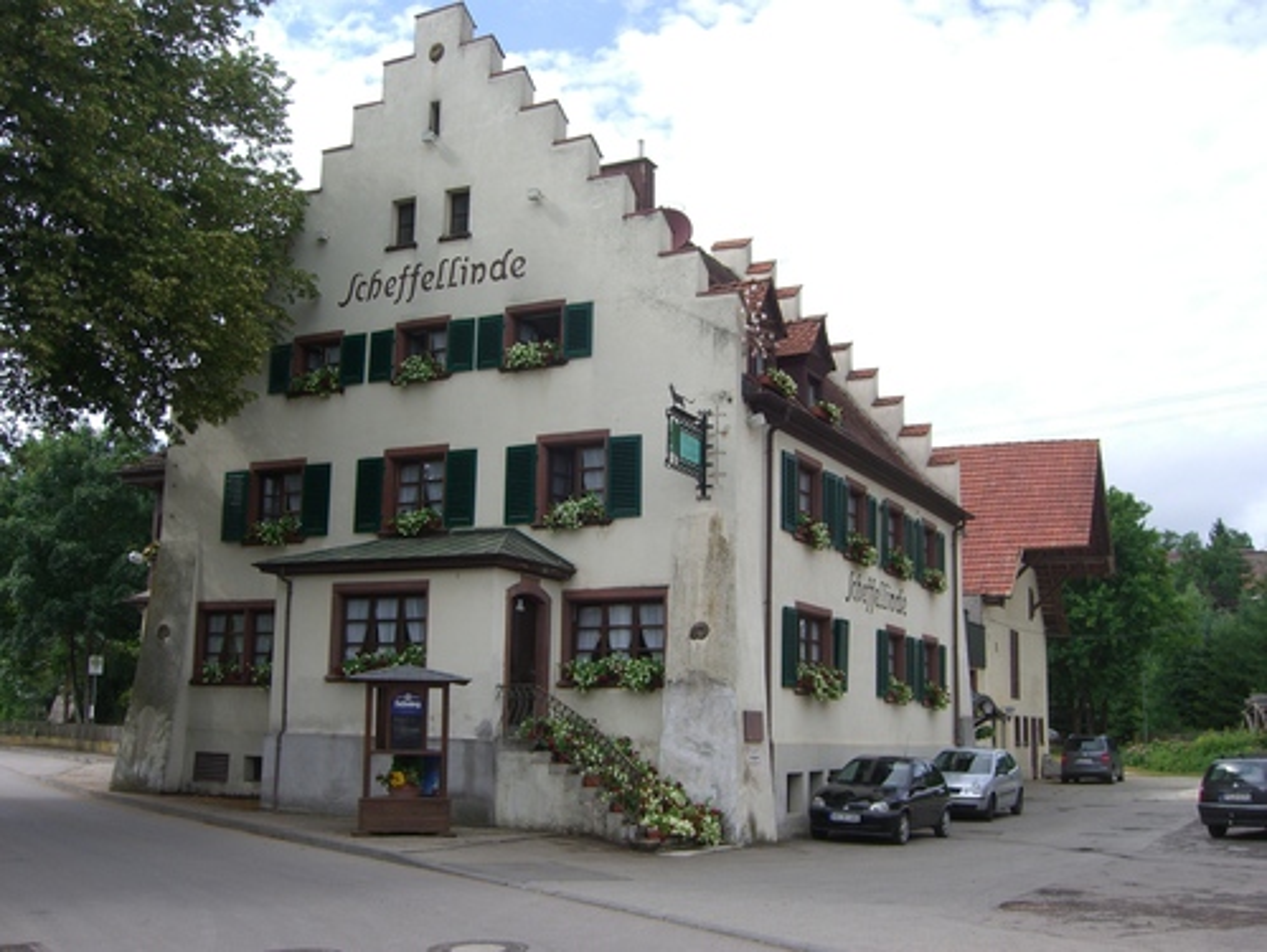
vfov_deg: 37.8
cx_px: 634
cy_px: 476
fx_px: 1392
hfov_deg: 48.9
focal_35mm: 38
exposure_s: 1/500
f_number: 4
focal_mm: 7.9
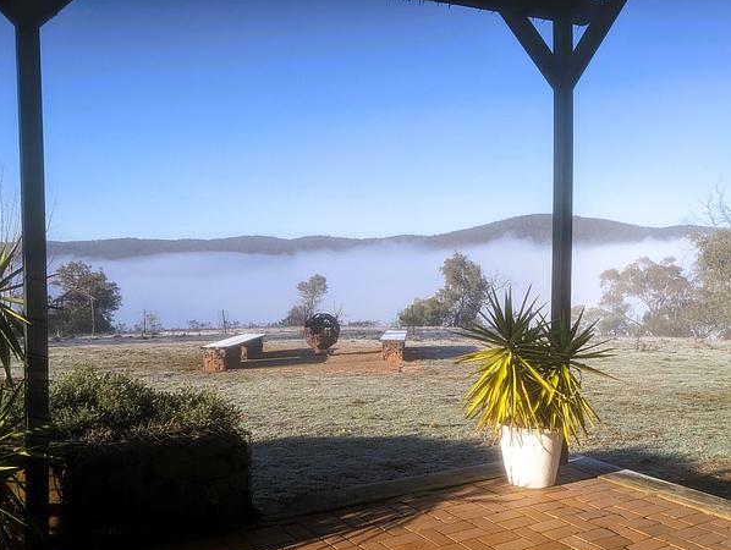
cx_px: 353
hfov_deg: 63.4
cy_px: 282
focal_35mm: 28
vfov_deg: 49.8
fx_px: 592
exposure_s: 1/1957
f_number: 1.73
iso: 56
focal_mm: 4.38
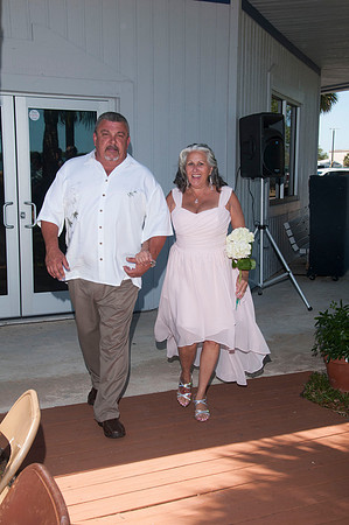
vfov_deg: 41.2
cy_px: 262
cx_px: 174
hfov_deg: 28.0
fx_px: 700
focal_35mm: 48
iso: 100
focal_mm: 32
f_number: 10
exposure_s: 1/250
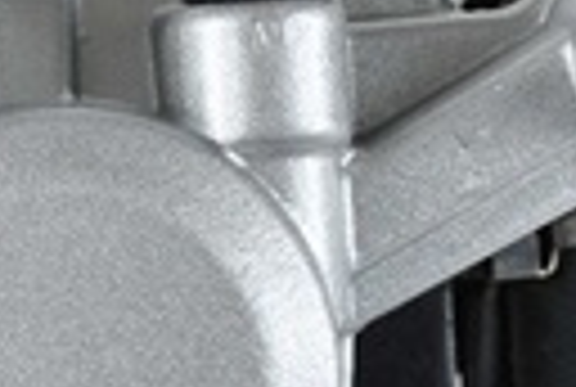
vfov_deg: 8.2
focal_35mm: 168
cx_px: 128
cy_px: 279
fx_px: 2694
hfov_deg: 12.2
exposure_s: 1/20
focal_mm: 24
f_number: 6.3
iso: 200
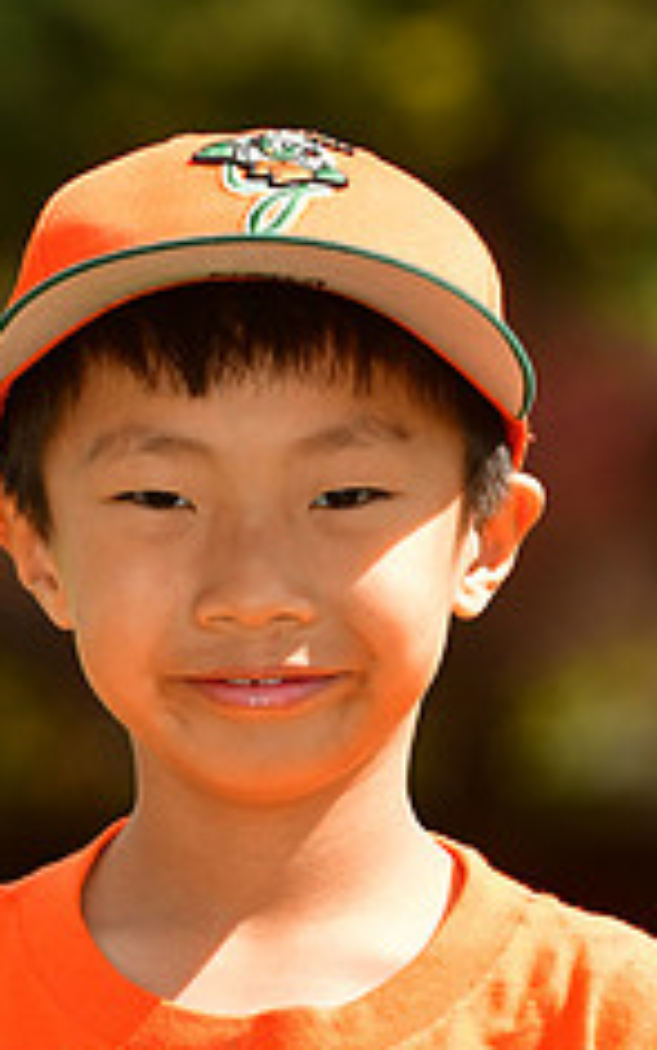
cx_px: 244
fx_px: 16205
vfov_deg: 3.7
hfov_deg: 2.3
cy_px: 1126
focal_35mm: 566
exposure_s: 1/800
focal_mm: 150
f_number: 5
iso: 200
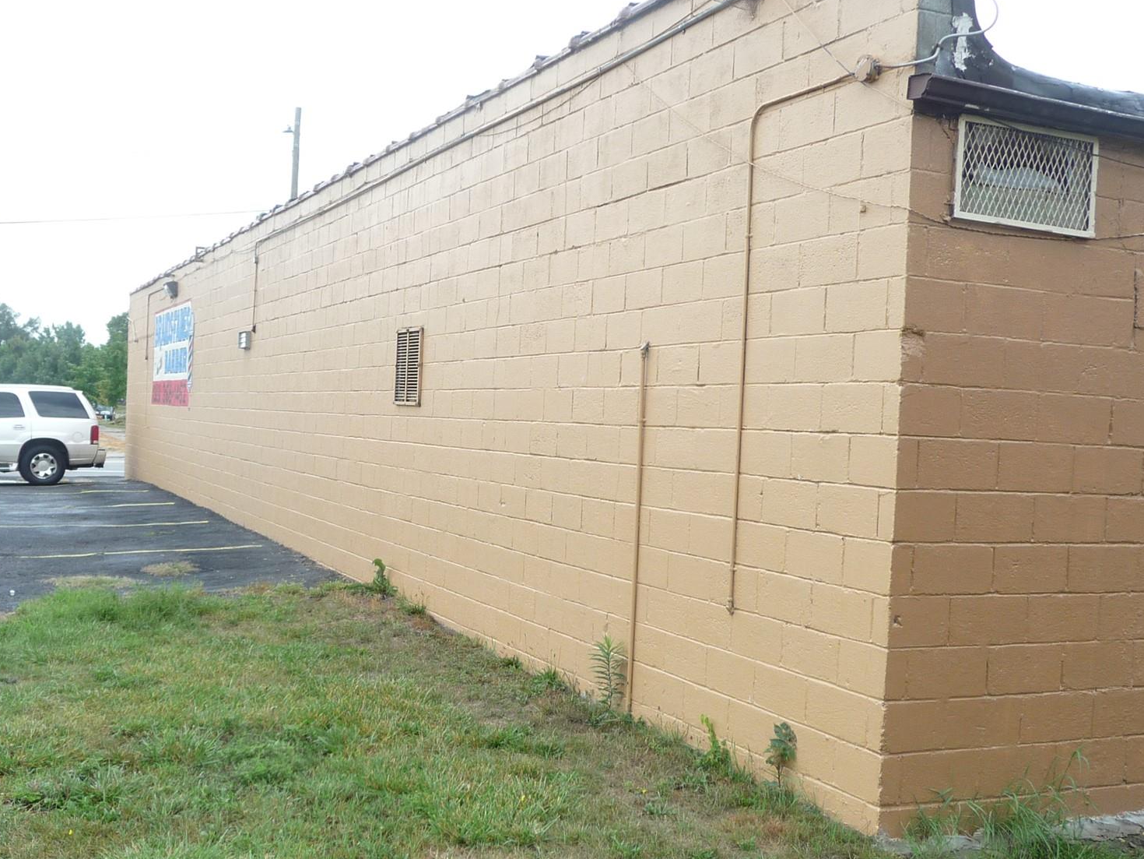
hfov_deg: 47.8
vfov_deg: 36.8
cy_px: 449
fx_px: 1289
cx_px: 524
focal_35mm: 39
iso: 100
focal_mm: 4.7
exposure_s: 1/125
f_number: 3.3
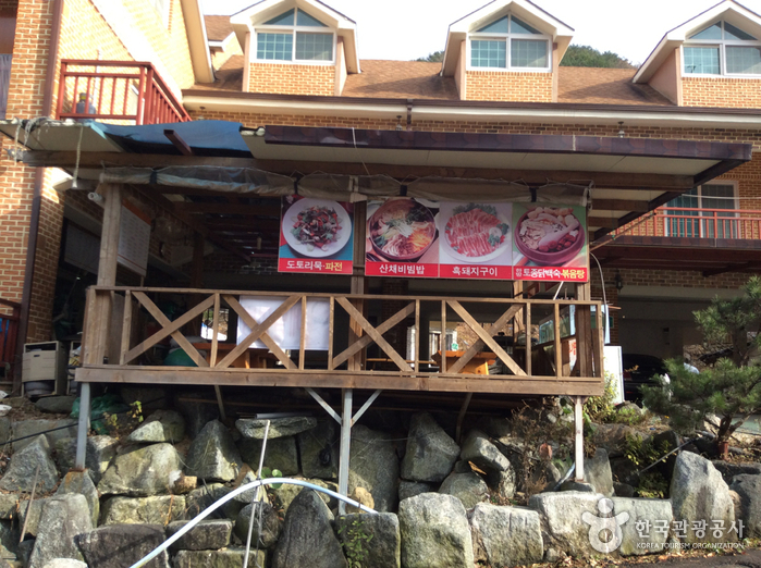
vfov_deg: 42.8
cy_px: 284
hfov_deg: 55.4
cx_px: 380
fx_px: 724
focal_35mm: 33
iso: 32
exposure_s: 1/427
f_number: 2.4
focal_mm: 3.3
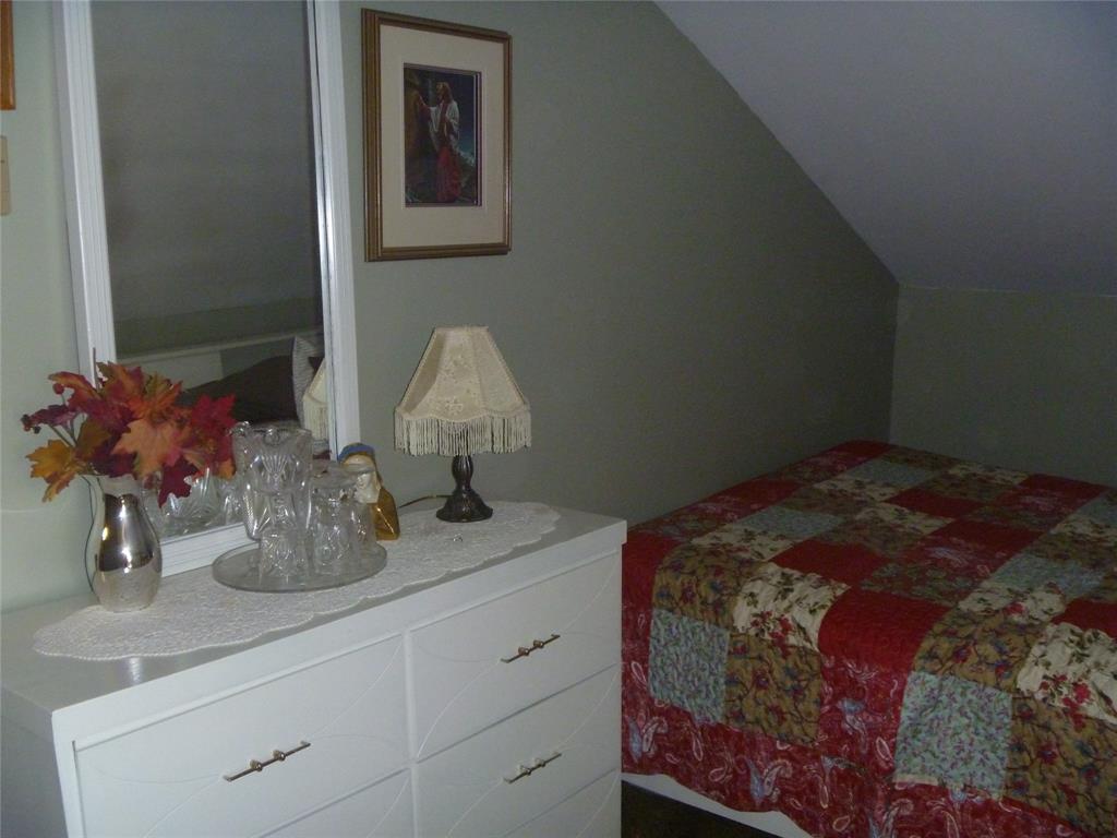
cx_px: 558
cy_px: 419
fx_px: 1129
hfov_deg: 52.6
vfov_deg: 40.7
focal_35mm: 35
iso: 400
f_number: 3.5
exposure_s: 1/60
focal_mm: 6.3
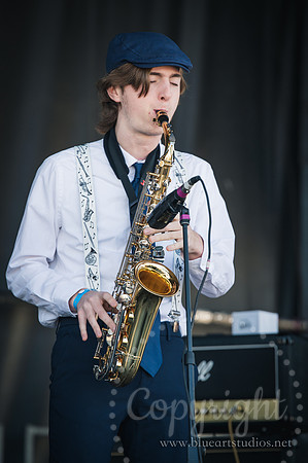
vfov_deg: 10.8
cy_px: 232
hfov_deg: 7.2
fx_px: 2444
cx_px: 154
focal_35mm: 190
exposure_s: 1/320
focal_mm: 190
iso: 200
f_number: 4
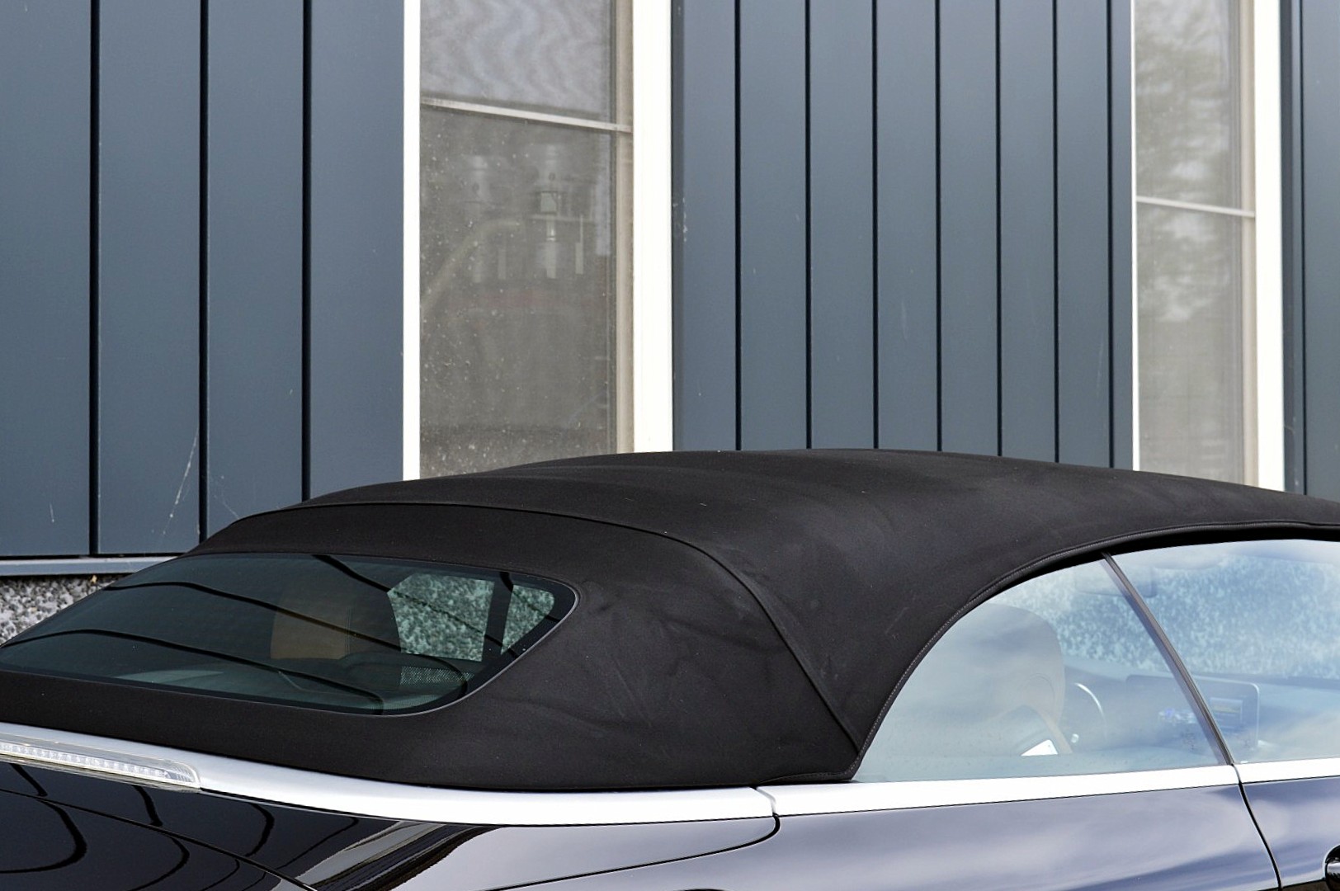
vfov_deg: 21.5
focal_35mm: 63
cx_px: 670
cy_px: 446
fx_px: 2343
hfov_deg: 31.9
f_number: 9
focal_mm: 42
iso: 400
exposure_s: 1/125
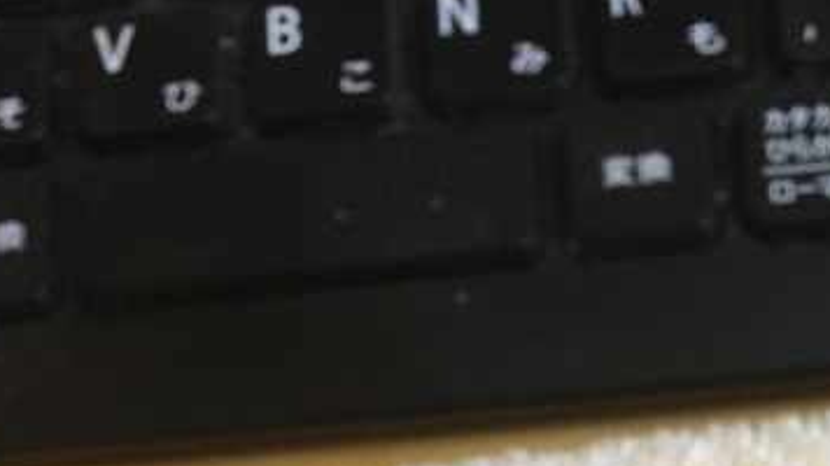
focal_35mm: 91
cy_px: 1132
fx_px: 2002
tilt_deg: -67.4
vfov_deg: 11.1
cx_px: 825
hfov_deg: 22.5
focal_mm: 4.15
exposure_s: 1/30
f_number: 2.2
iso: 125
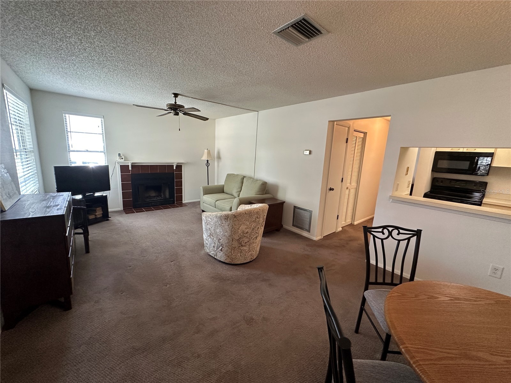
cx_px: 256
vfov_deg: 85.7
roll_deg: -3.0
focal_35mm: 14
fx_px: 207
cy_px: 192
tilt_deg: -10.3
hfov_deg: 102.1
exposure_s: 1/120
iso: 320
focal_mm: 2.22
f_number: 2.2
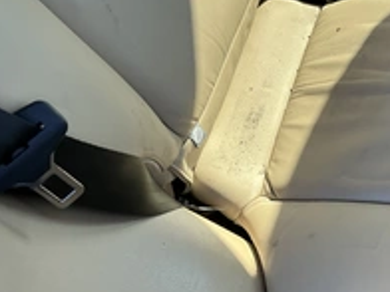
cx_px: 378
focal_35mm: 57
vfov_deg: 25.6
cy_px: 127
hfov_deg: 31.6
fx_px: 642
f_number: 1.8
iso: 25
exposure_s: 1/122
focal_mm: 3
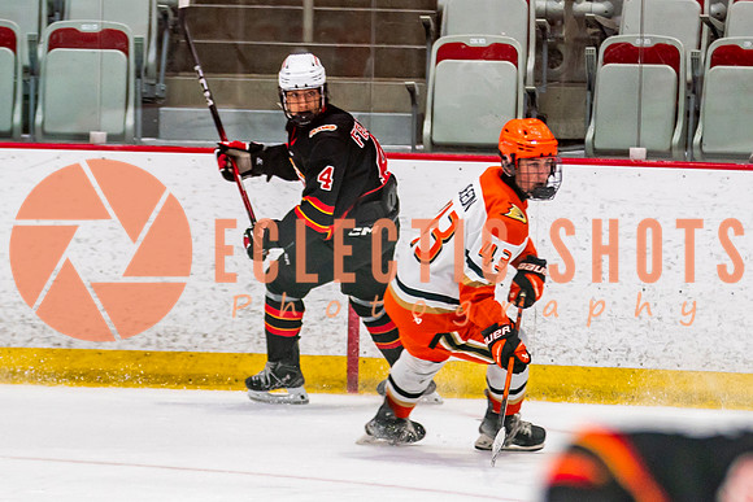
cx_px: 377
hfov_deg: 6.1
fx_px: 7020
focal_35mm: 336
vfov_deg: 4.1
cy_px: 407
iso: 1000
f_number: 2.8
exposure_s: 1/640
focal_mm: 140
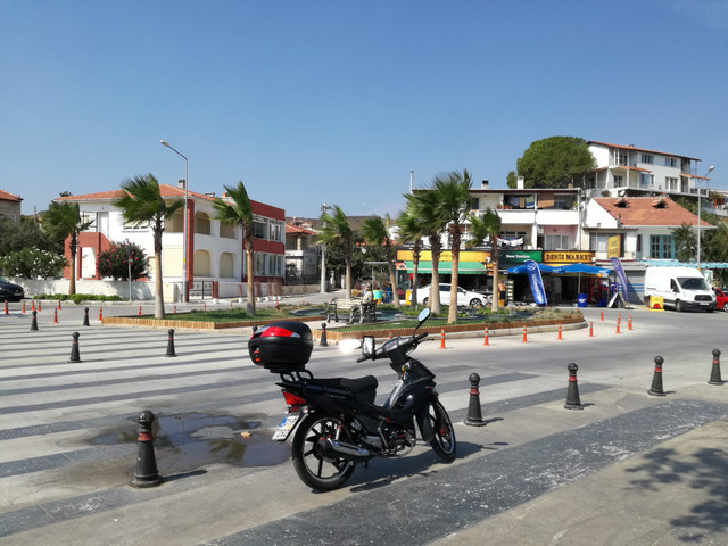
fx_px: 568
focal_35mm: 27
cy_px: 273
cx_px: 364
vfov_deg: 51.4
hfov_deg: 65.3
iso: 50
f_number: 2
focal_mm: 3.79
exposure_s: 1/1389
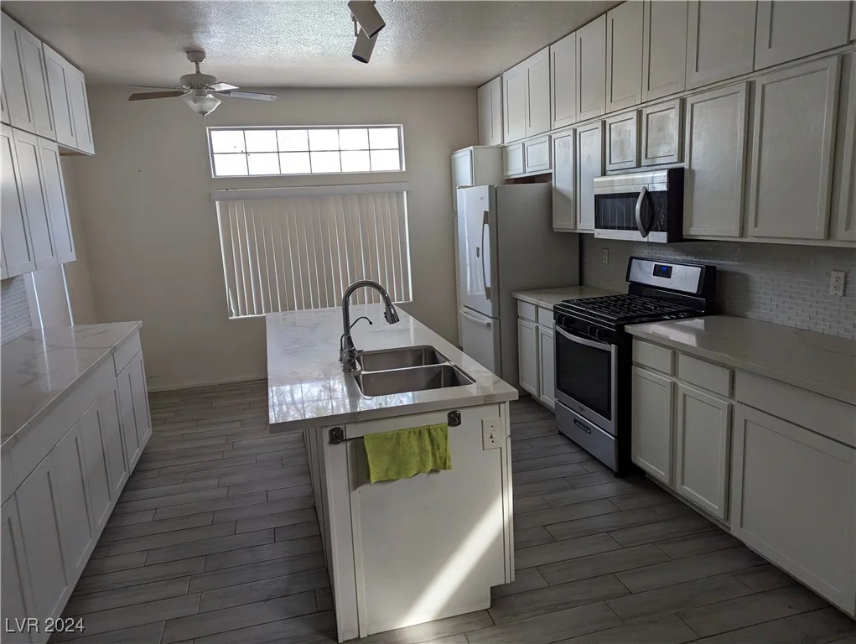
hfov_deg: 71.5
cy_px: 322
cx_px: 428
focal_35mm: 24
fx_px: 594
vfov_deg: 56.9
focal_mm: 6.81
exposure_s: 1/70
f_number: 1.85
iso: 103
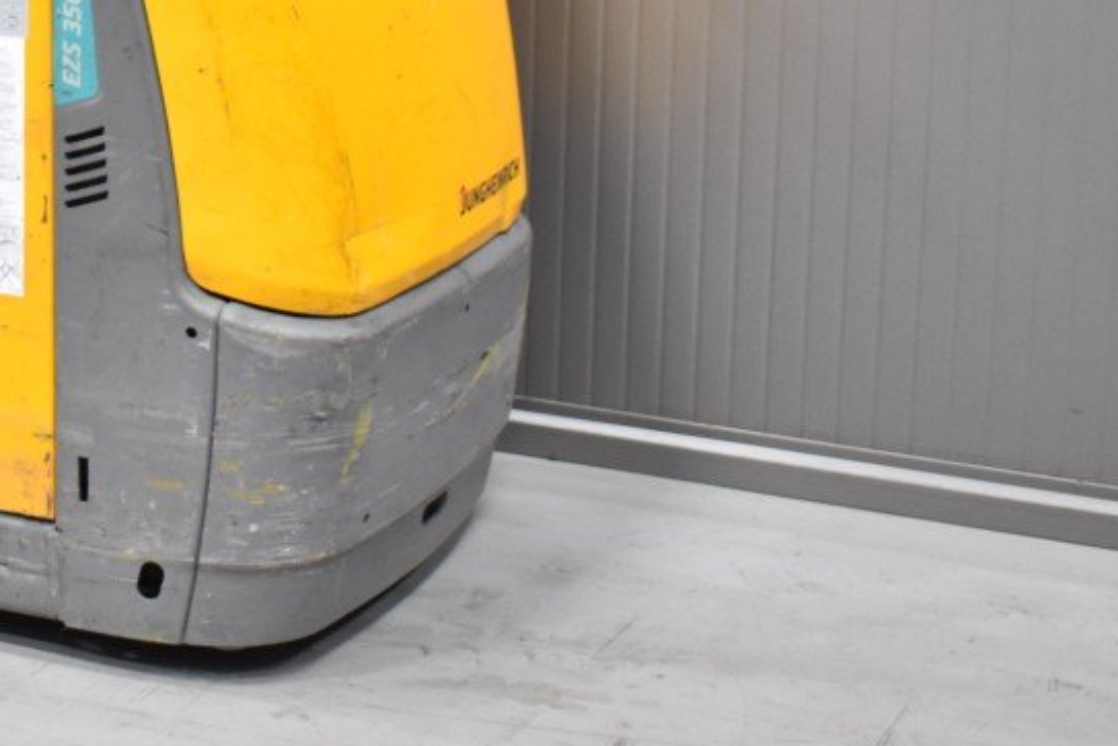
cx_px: 60
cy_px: -21
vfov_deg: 15.6
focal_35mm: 86
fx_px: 2671
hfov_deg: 22.9
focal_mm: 26
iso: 1600
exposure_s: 1/60
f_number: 4
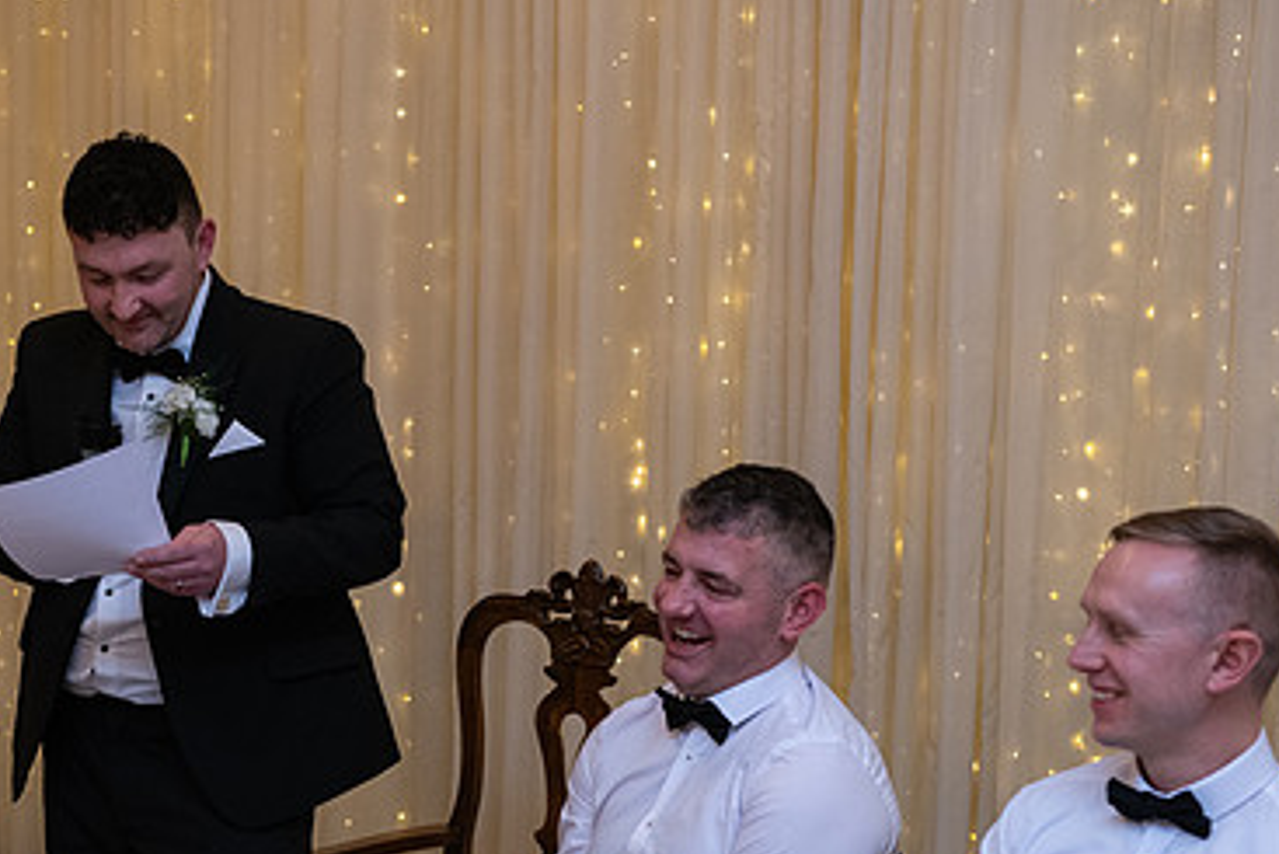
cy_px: 549
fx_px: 2808
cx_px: 470
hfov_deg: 25.6
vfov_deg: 17.3
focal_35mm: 79
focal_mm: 50
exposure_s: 1/160
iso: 1000
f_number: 3.5
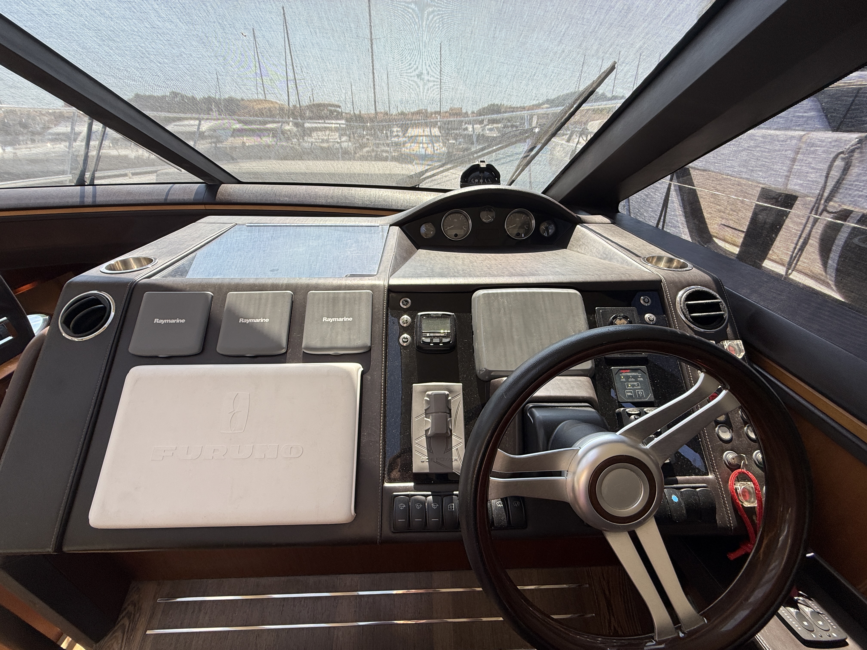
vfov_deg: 85.7
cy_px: 325
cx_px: 434
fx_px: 351
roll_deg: +0.6
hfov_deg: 102.1
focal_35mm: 14
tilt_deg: -29.1
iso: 40
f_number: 2.2
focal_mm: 2.22
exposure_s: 1/110
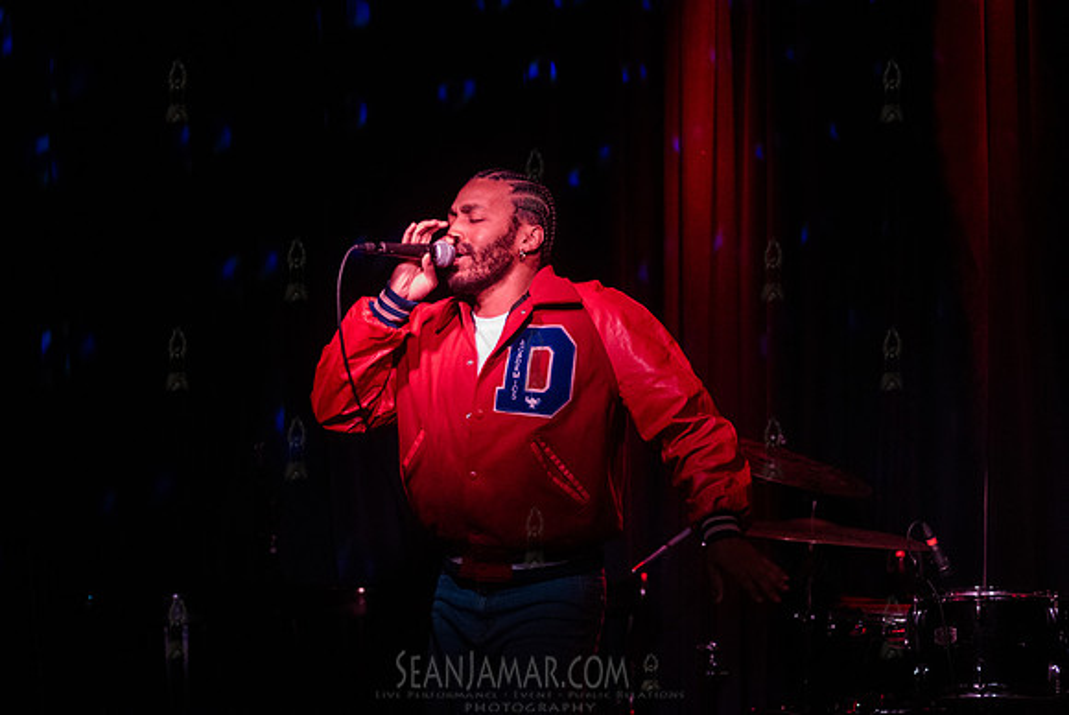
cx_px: 469
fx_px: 3071
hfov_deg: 19.7
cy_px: 315
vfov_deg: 13.3
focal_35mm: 103
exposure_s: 1/250
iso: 8000
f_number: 2.8
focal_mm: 92
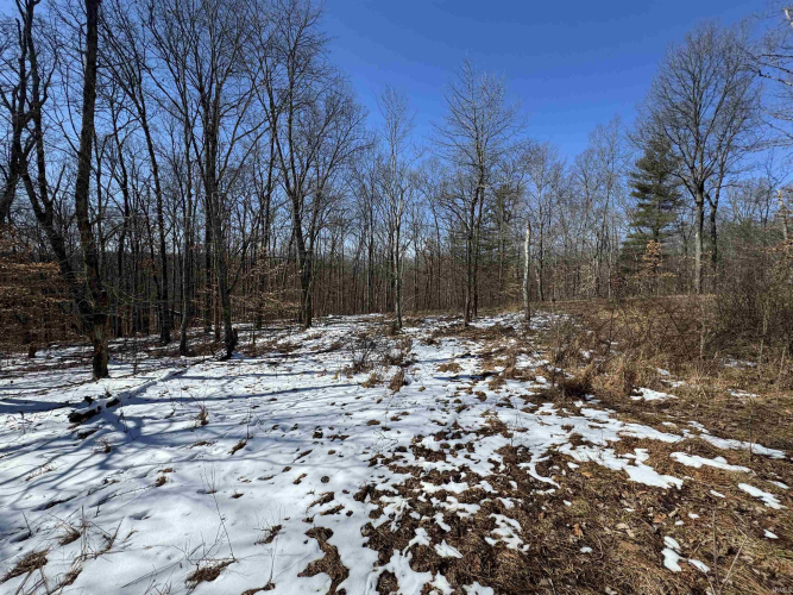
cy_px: 298
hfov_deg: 102.1
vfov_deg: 85.7
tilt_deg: -2.5
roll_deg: -1.5
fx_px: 321
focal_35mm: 14
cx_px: 396
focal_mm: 2.22
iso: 50
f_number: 2.2
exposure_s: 1/2028
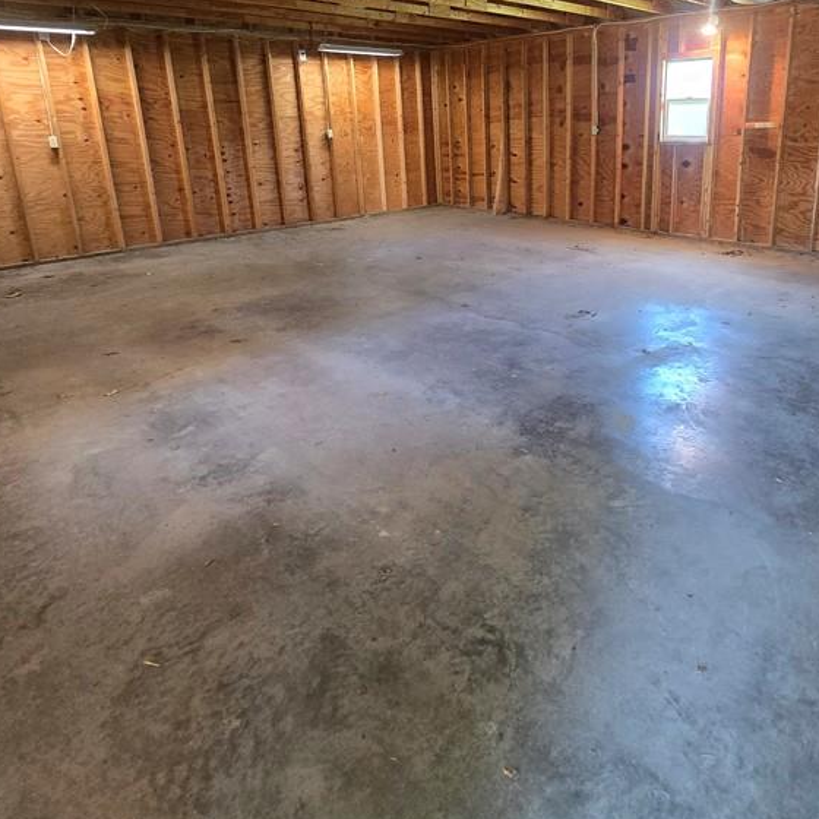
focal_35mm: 21
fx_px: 562
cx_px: 519
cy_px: 275
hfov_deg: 70.8
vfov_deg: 70.1
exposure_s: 1/60
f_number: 2.2
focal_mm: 2.2
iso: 1000
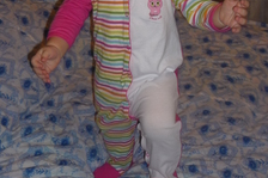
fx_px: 513
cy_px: 14
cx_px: 159
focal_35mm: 69
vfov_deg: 19.3
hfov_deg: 29.2
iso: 100
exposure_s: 1/30
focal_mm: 5.5
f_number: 2.8
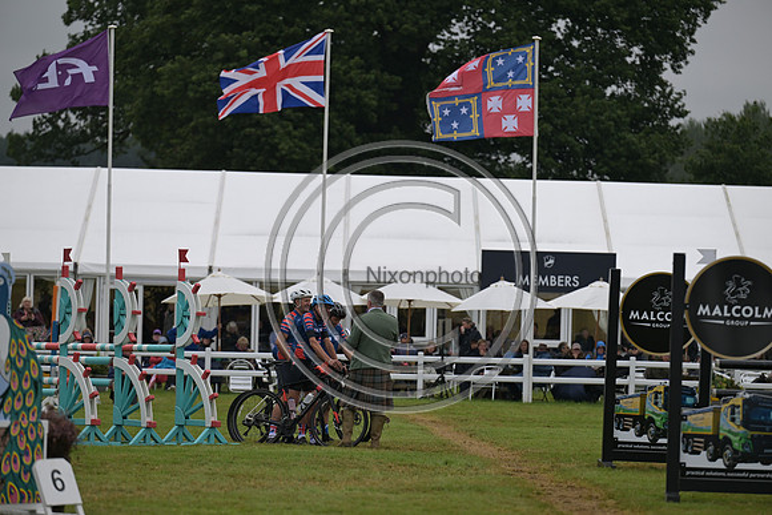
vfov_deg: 6.9
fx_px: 4290
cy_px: 258
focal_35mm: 200
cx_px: 386
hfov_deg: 10.3
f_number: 4
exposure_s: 1/1250
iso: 360
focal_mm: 200
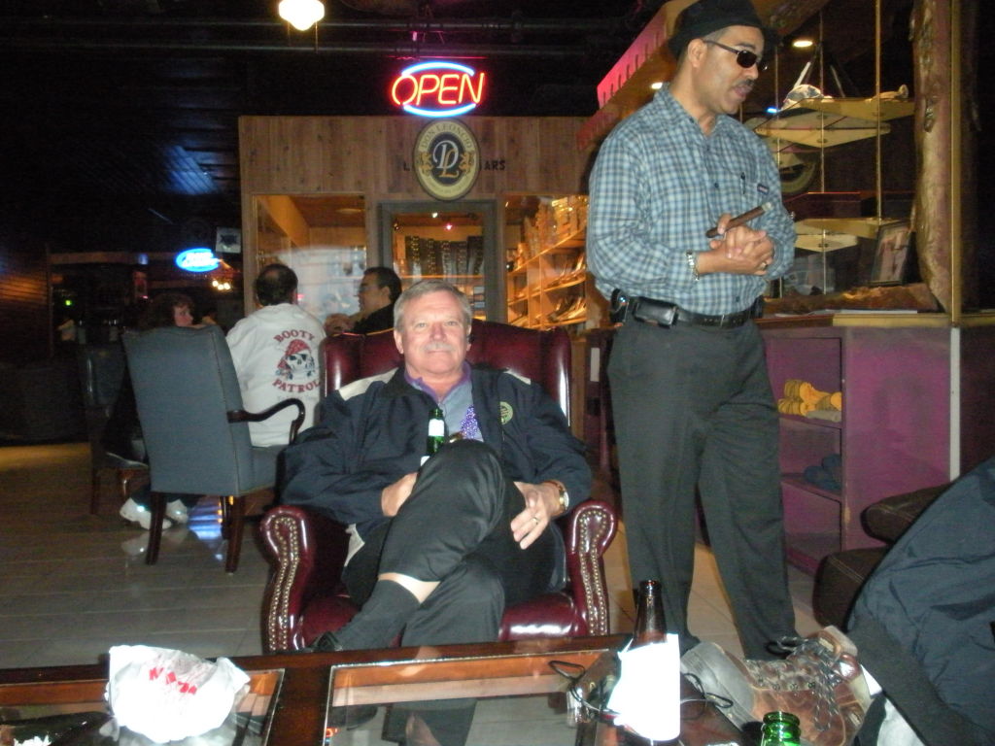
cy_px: 373
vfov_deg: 39.7
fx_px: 1035
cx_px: 498
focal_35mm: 36
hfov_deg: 51.4
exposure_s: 1/60
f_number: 3.5
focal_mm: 6.3
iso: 800
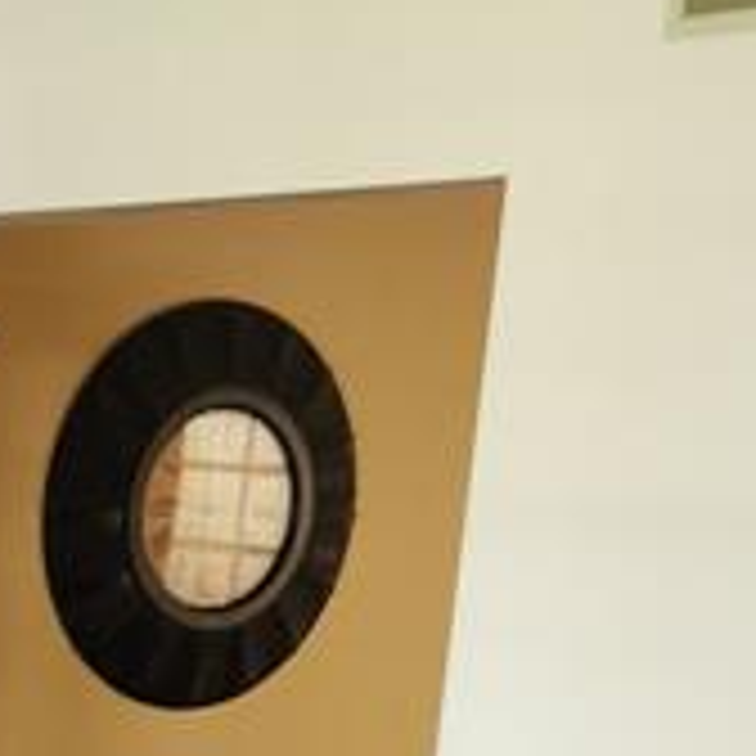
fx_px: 3064
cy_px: 1202
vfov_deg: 13.1
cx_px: -495
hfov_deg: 13.0
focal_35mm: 124
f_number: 1.8
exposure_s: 1/120
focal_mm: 5.4
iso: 640
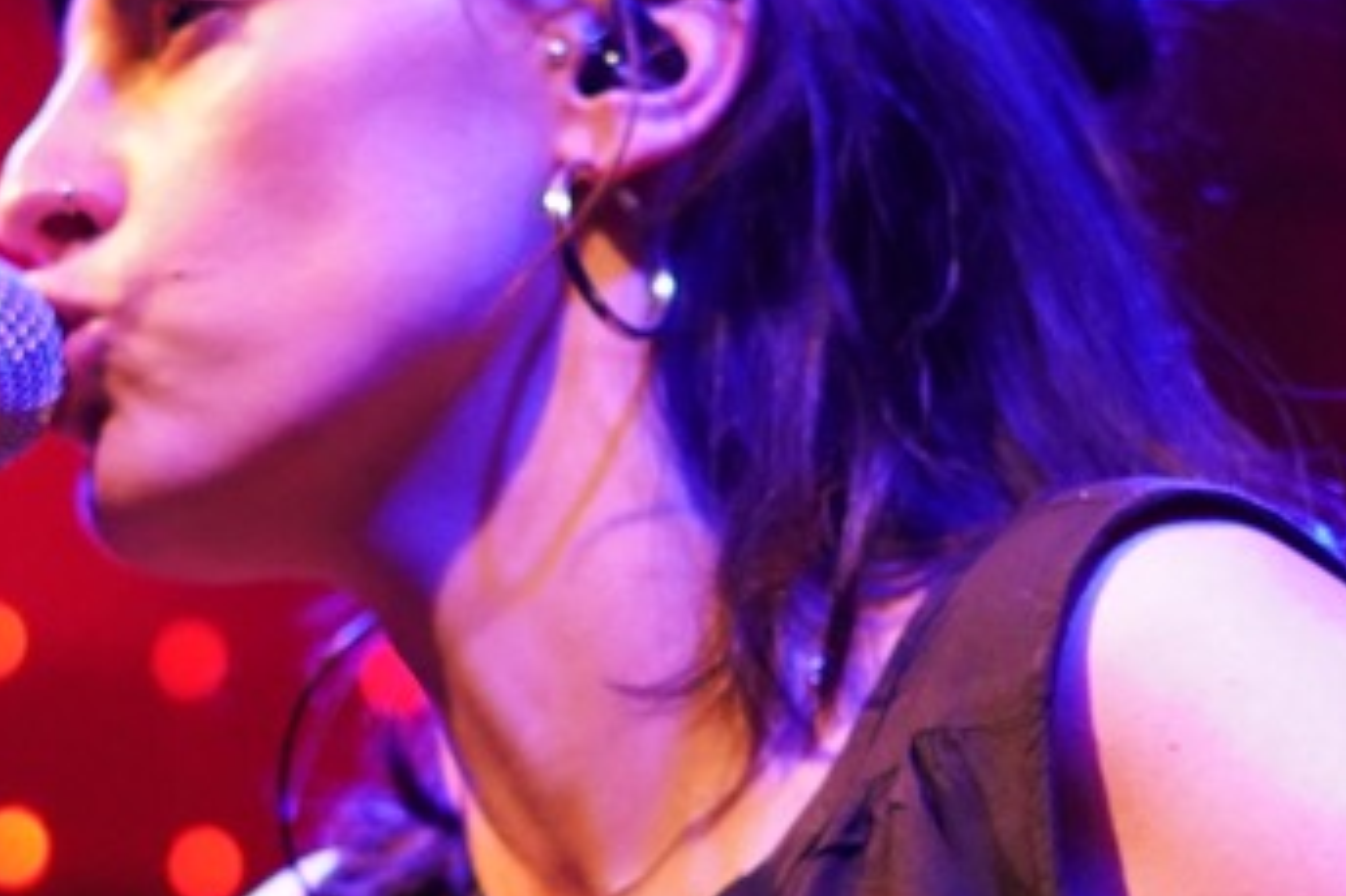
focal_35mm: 279
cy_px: 939
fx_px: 10426
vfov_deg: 4.9
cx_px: 556
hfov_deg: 7.4
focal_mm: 50
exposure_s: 1/400
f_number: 1.8
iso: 3200
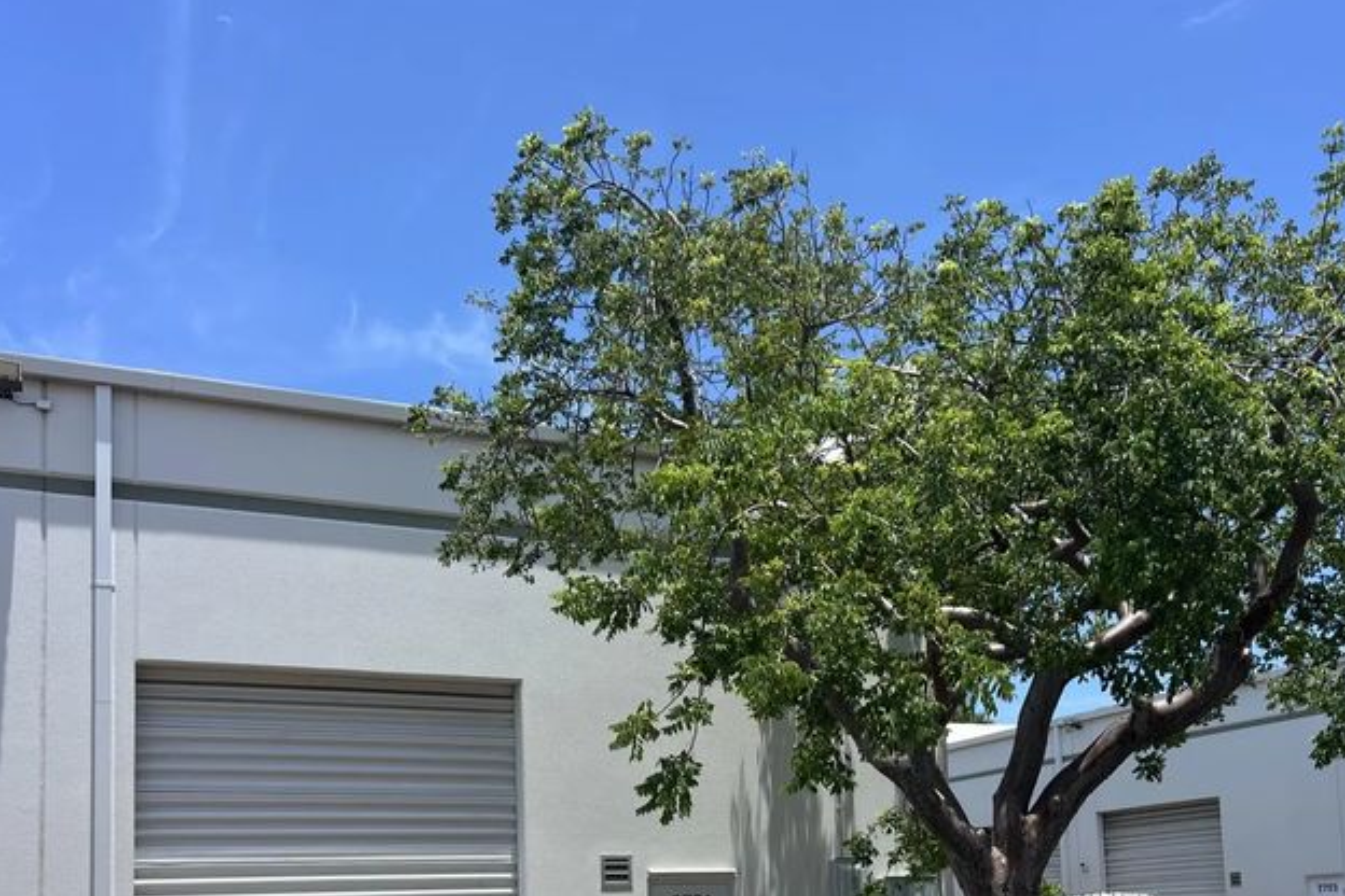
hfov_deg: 51.9
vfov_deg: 34.0
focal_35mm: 37
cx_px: 681
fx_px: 1382
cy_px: 804
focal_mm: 5.7
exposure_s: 1/3356
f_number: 1.5
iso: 50
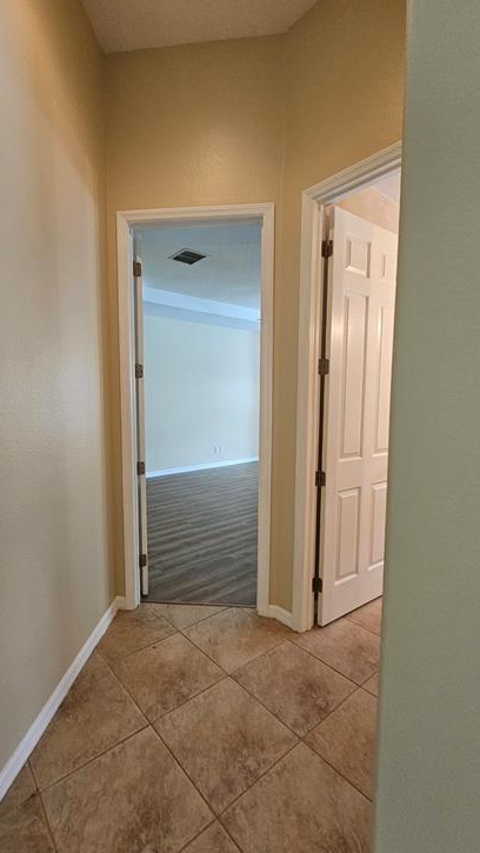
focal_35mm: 15
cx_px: 211
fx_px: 339
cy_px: 429
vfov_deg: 103.0
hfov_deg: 70.3
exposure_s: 1/60
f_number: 2.2
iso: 250
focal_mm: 2.2
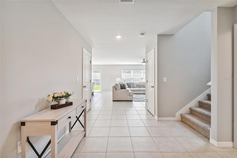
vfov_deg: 77.3
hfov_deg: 100.4
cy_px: 79
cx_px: 118
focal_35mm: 15
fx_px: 99
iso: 100
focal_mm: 10
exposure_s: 1/8
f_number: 8
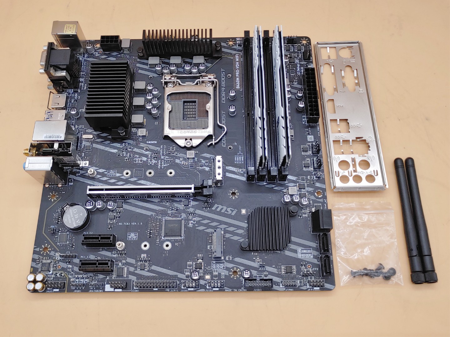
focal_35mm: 31
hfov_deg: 58.4
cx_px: 225
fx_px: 403
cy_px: 168
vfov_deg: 45.4
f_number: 1.8
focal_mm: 4.36
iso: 50
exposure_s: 1/152
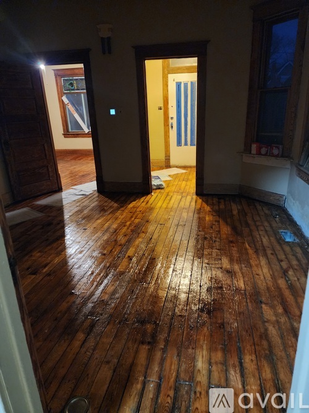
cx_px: 154
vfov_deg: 73.9
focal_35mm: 23
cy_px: 206
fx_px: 274
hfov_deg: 58.9
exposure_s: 1/24
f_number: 1.8
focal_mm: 6.4
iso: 640
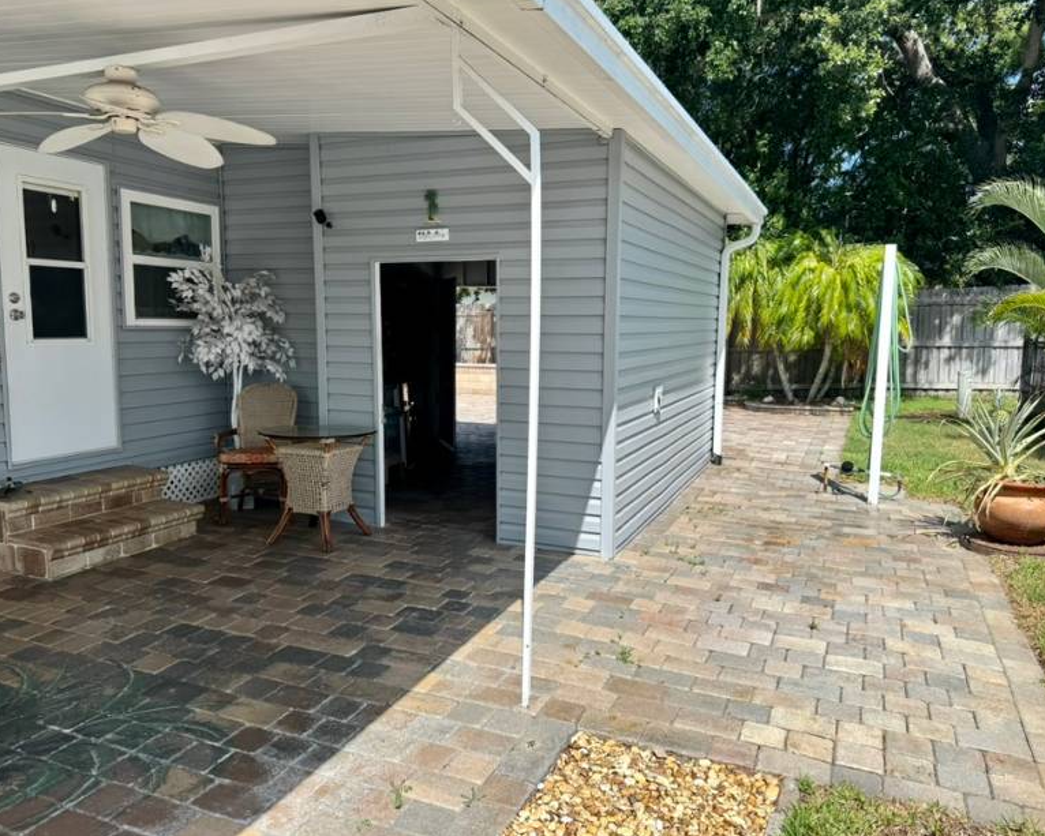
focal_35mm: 26
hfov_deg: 66.0
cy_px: 423
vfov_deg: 54.9
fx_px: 804
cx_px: 506
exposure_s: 1/3247
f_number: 1.78
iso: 80
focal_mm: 6.76
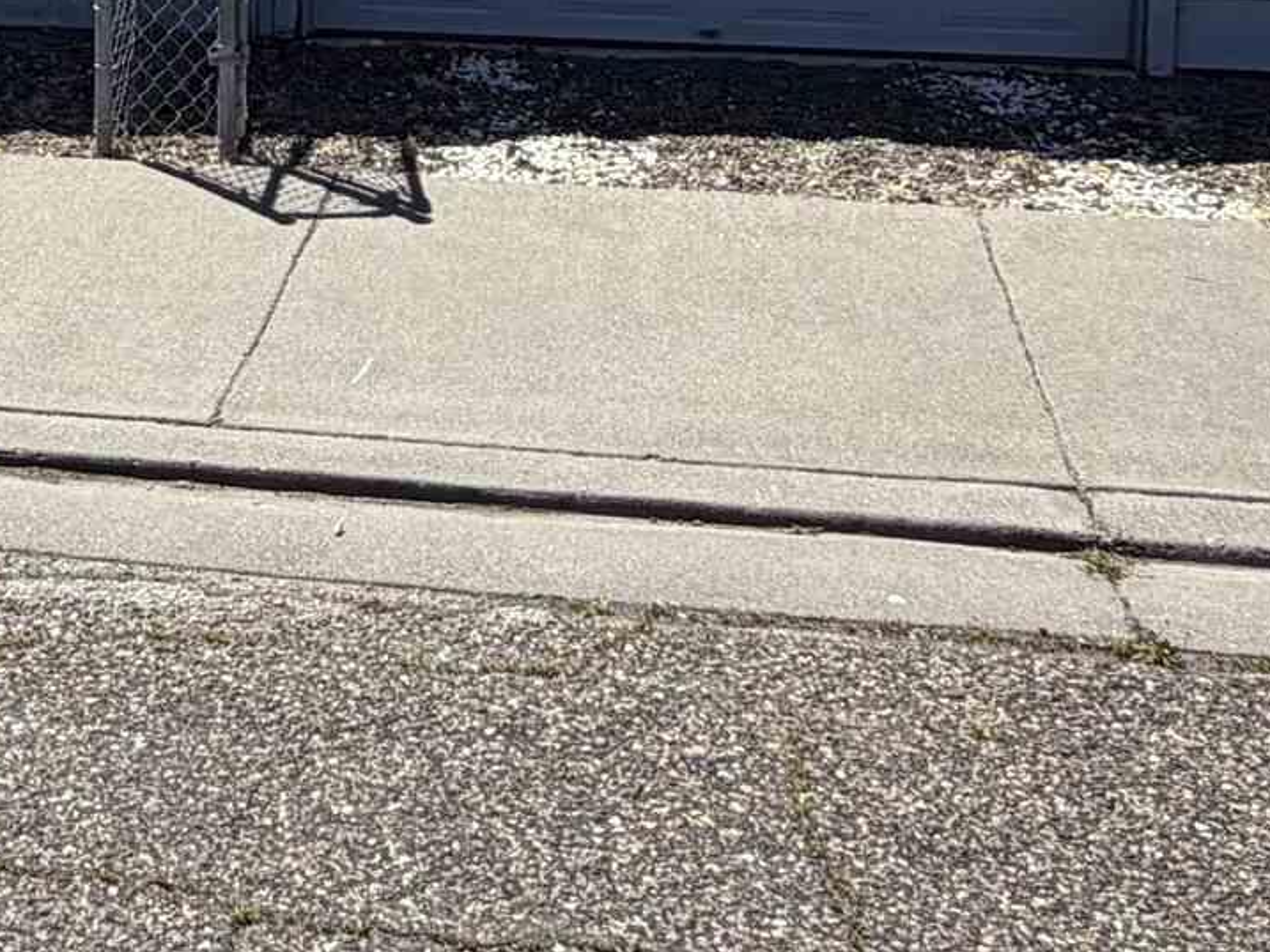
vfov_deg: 22.1
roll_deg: -0.9
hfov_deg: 31.5
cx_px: 289
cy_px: -262
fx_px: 2202
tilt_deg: -2.7
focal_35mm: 60
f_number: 2.2
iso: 20
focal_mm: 2.22
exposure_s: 1/789
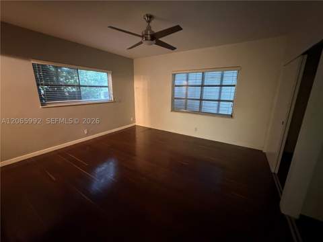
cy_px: 121
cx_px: 162
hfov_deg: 102.1
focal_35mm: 14
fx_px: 131
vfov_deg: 85.7
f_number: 2.2
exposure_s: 1/30
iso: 1250
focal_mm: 2.22
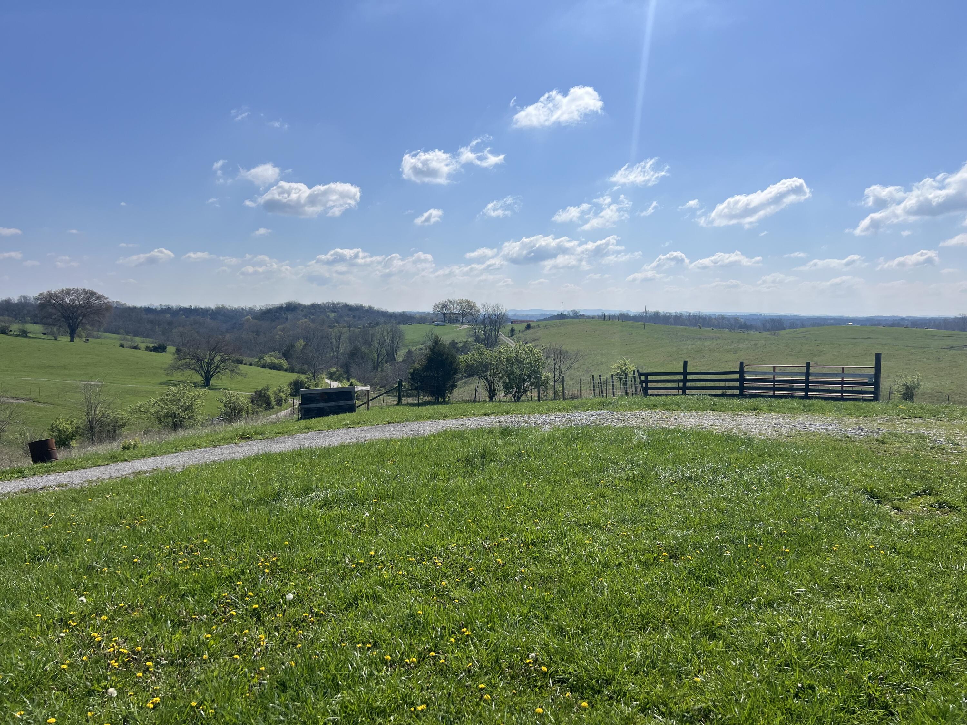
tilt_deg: -5.4
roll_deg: -1.3
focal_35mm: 26
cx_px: 484
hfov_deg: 67.3
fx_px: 726
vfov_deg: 53.1
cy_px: 362
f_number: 1.5
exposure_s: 1/10309
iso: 50
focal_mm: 5.7
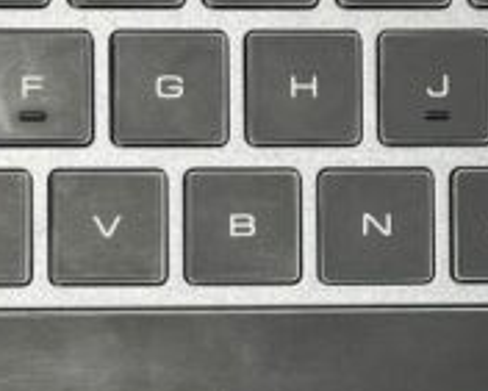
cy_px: 305
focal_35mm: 173
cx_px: 518
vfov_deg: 8.9
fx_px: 2500
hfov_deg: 11.0
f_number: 1.6
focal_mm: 5.96
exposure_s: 1/50
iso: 125
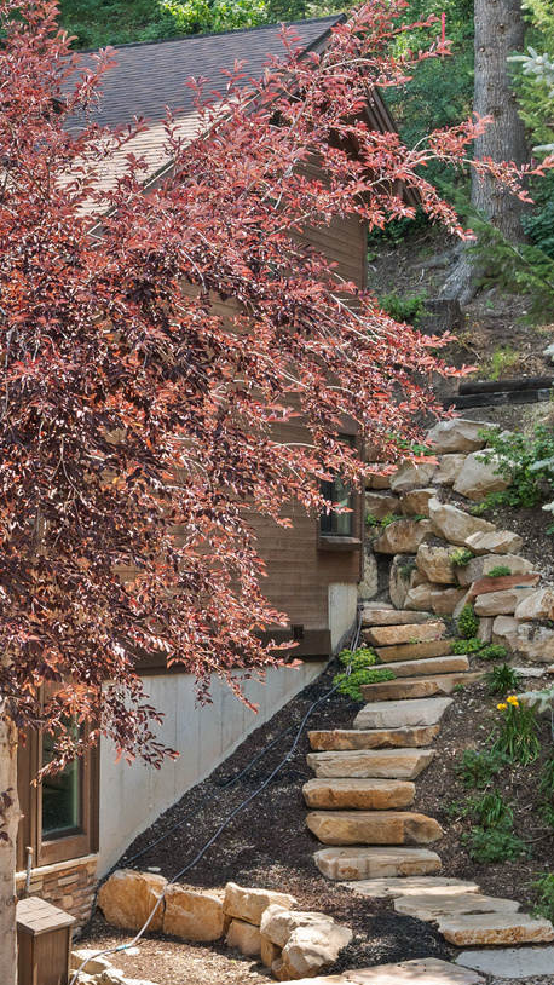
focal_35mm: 79
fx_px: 2063
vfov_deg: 26.8
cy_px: 520
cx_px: -194
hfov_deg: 14.6
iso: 400
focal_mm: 30
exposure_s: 1/400
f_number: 7.1
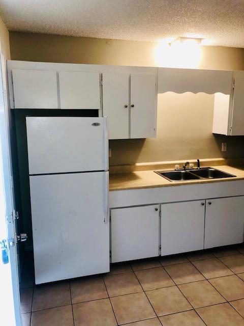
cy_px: 163
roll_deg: -0.2
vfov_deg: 63.4
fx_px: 263
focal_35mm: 28
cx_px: 122
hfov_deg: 49.7
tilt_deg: -11.1
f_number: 1.8
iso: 32
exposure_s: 1/17
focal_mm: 3.99
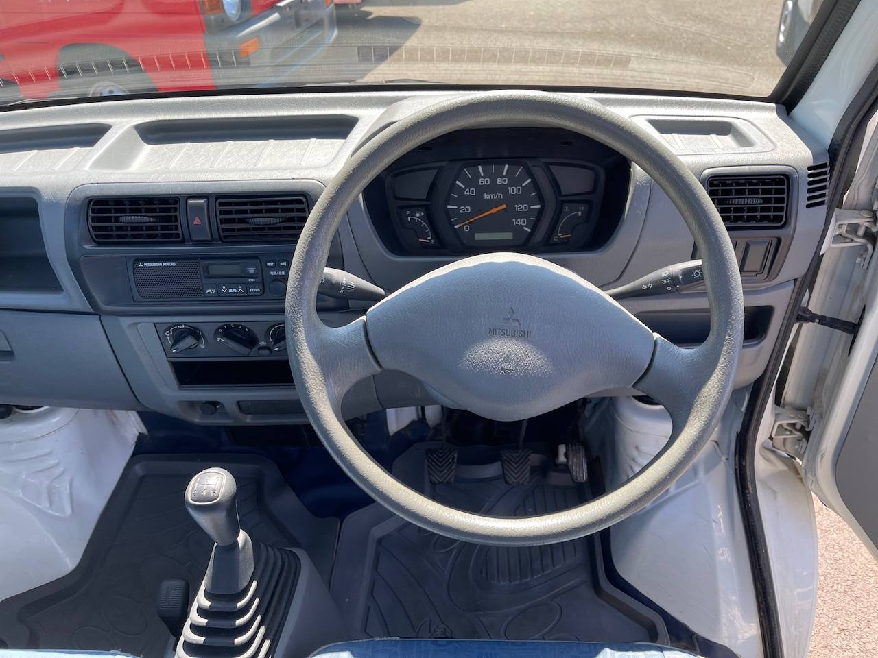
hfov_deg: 69.4
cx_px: 439
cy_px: 329
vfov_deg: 54.9
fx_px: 634
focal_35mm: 25
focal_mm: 5.1
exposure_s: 1/239
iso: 32
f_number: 1.6
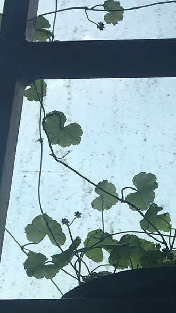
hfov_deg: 13.5
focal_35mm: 86
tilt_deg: +25.3
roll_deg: +0.5
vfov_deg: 23.2
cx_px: 231
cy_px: 344
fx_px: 713
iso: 25
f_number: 2.2
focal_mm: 4.15
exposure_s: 1/1709
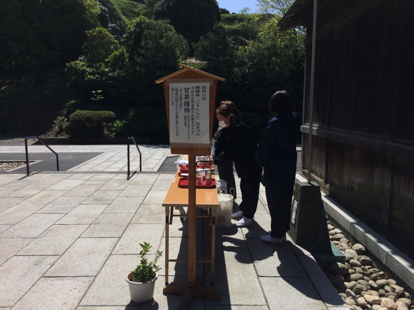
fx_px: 347
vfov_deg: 48.2
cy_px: 155
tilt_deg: -11.3
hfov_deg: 61.7
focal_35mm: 29
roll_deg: +0.8
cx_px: 207
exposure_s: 1/3165
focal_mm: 4.15
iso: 32
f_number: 2.2
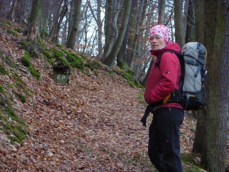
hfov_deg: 7.6
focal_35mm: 260
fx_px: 1720
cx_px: 114
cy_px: 86
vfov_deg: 5.7
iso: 1000
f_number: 4.7
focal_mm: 42.6
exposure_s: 1/125
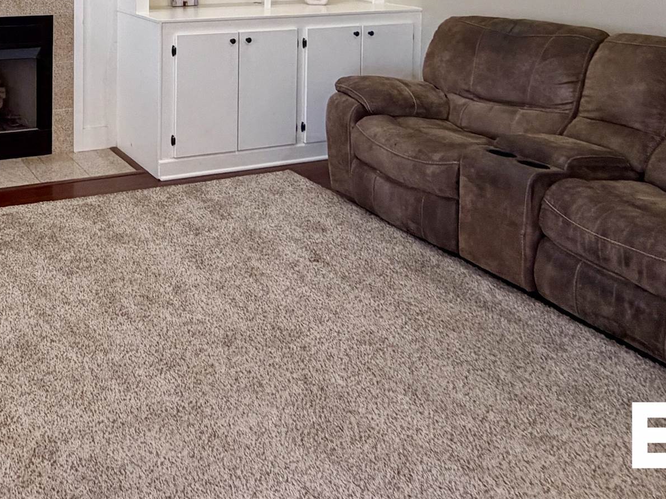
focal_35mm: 36
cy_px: -53
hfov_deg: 45.9
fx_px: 693
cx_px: 55
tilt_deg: -2.2
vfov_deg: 34.2
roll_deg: -0.1
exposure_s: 1/60
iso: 250
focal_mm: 2.22
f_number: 2.2
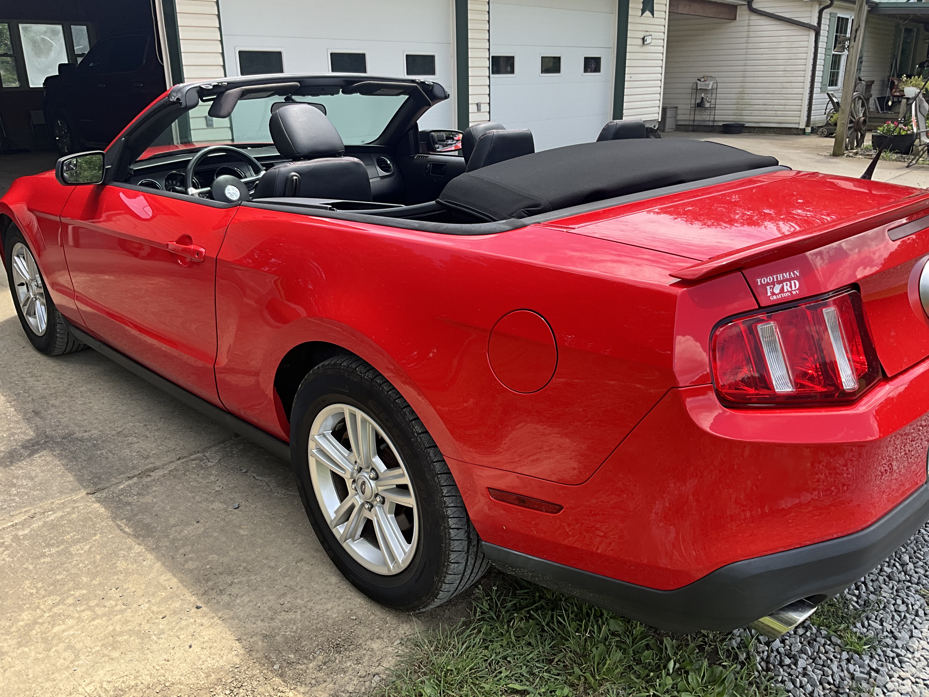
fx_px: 778
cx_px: 464
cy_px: 348
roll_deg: +1.3
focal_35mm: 29
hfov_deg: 61.7
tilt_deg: -20.2
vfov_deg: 48.2
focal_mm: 3
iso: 25
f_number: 1.8
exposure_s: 1/406
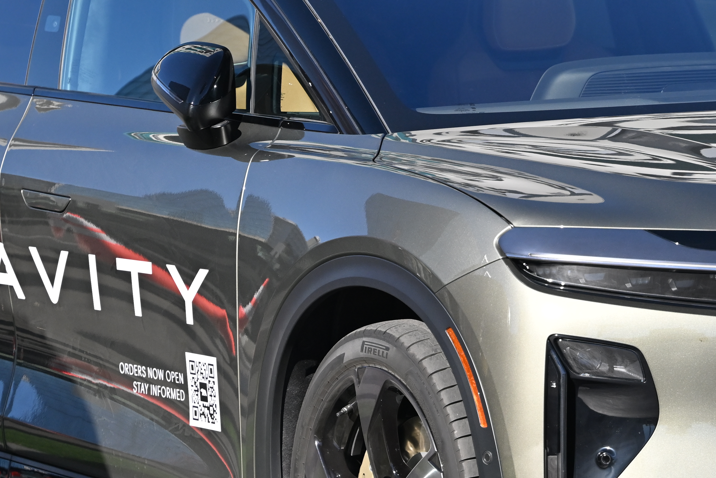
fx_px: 6723
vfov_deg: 4.1
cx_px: 482
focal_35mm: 338
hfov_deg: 6.1
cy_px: 162
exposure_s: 1/5000
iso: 400
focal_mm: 125
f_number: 2.8
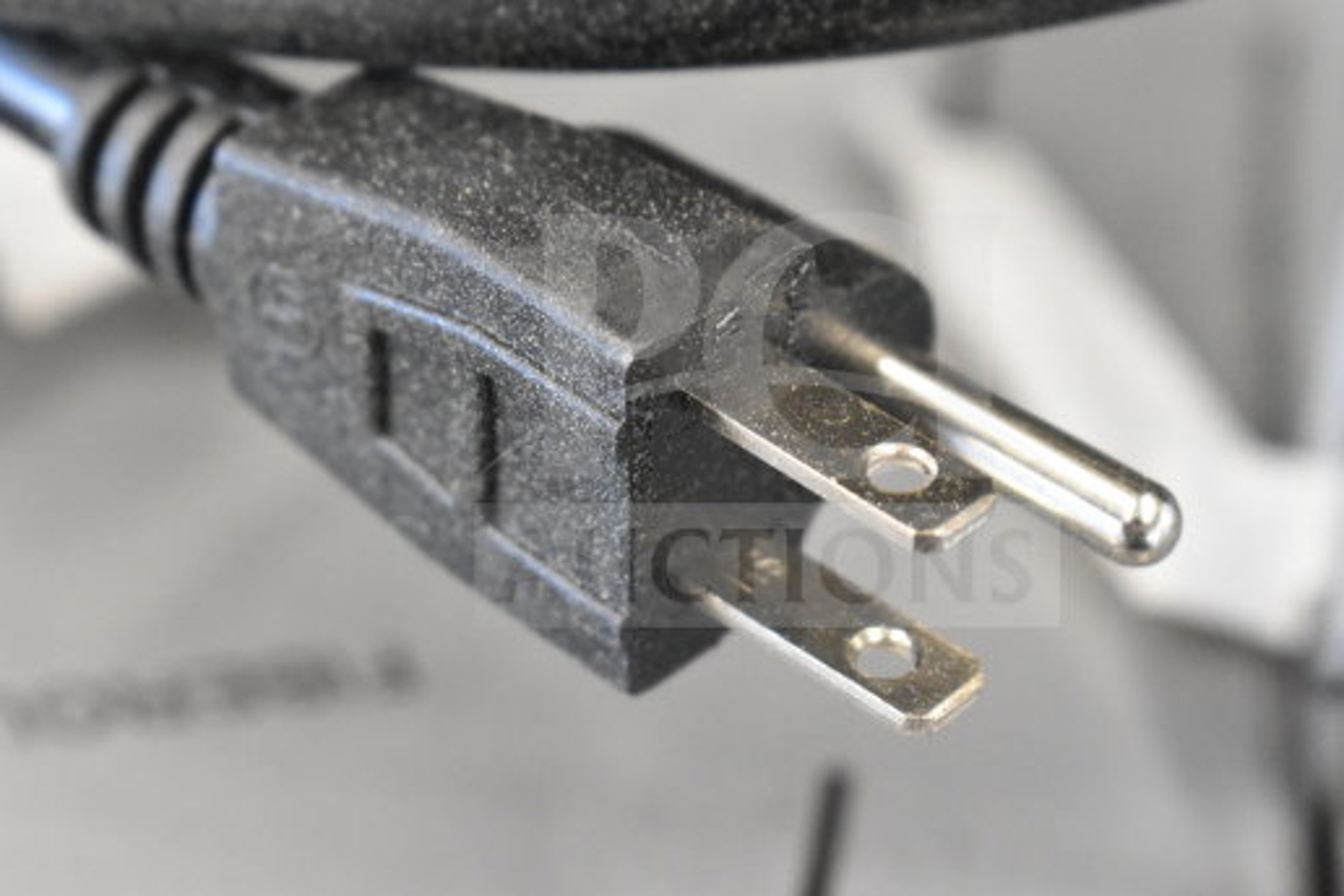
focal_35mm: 98
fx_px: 3643
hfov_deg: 20.9
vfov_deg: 14.0
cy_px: 421
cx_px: 766
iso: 6400
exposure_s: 1/100
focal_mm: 55
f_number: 5.6
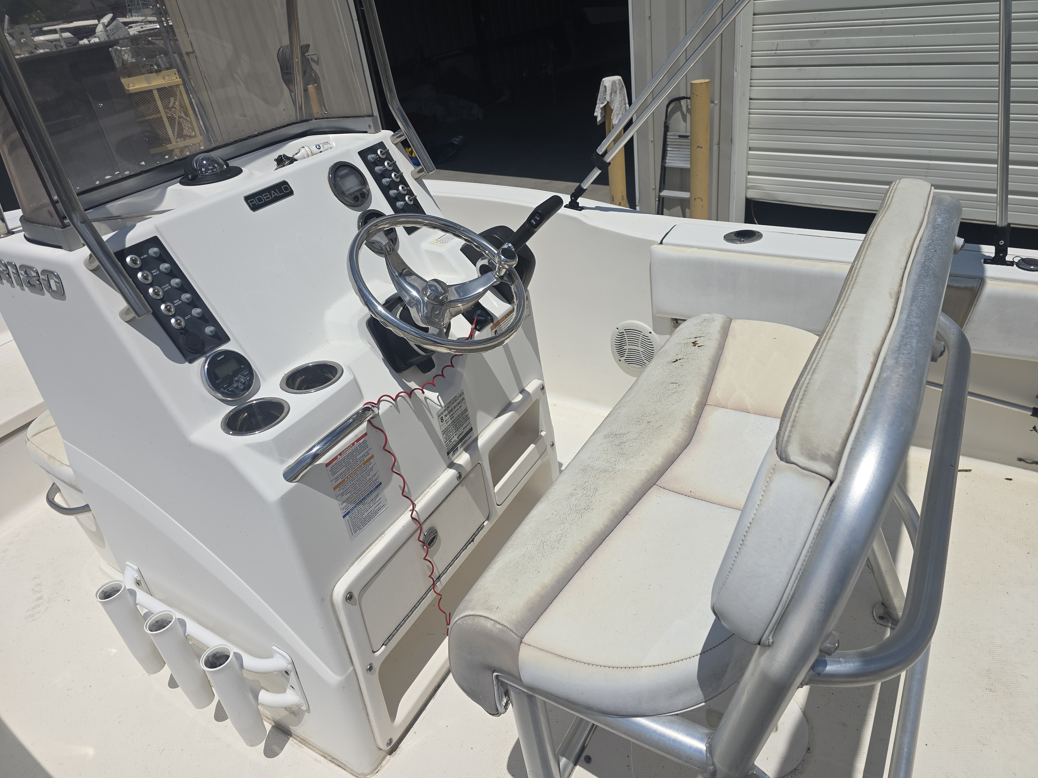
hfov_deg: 73.9
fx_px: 690
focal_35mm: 23
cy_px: 389
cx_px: 519
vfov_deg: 58.9
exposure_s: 1/3067
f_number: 1.7
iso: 12
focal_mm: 6.3
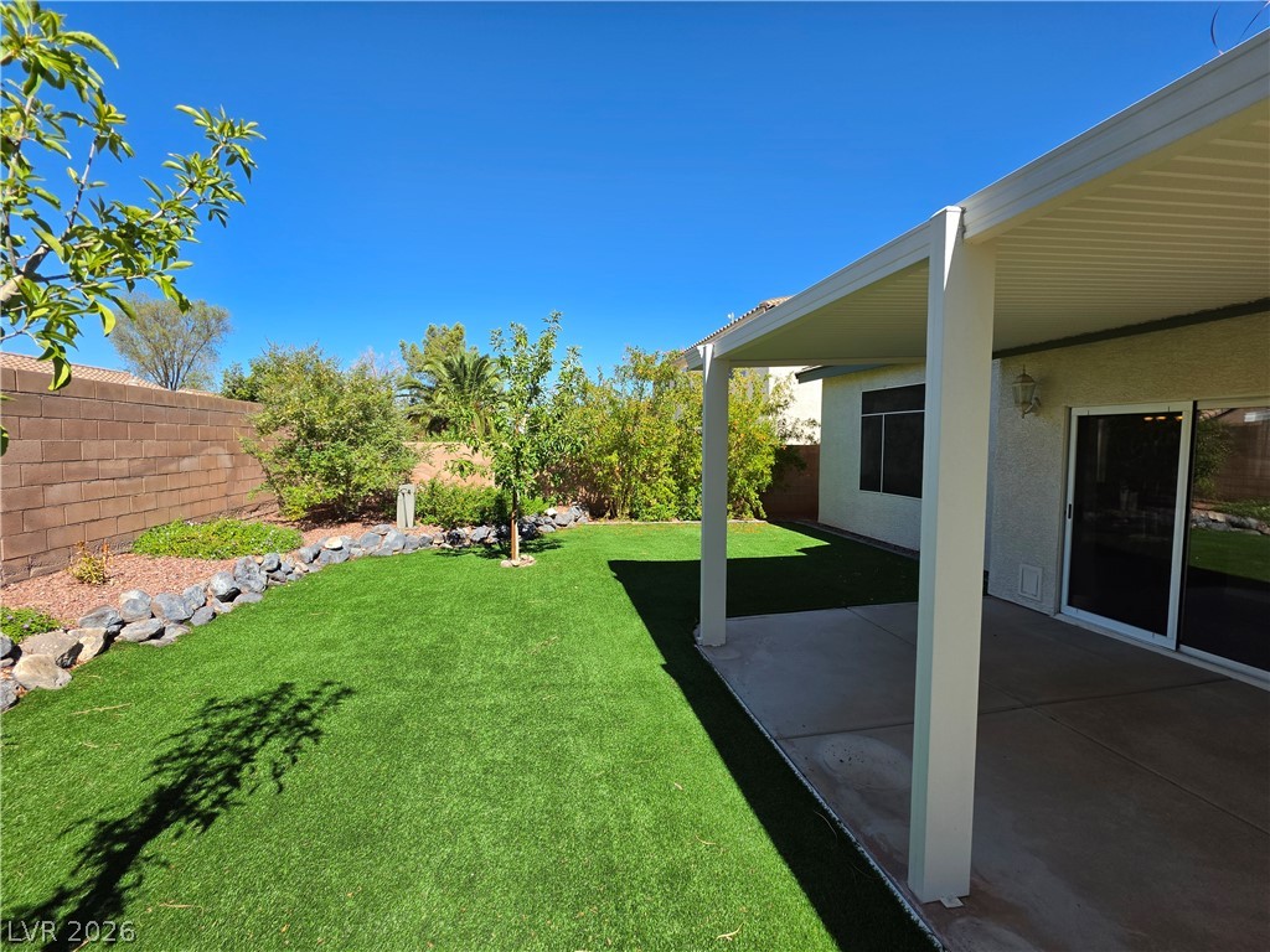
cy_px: 476
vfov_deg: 89.9
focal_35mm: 13
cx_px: 635
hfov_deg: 106.2
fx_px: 477
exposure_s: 1/1255
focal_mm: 2.2
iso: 32
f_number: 1.9
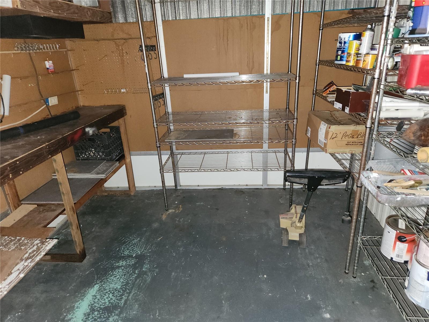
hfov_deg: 73.9
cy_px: 161
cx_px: 214
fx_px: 285
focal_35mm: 23
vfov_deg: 58.9
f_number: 1.8
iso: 250
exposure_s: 1/10
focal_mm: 5.4
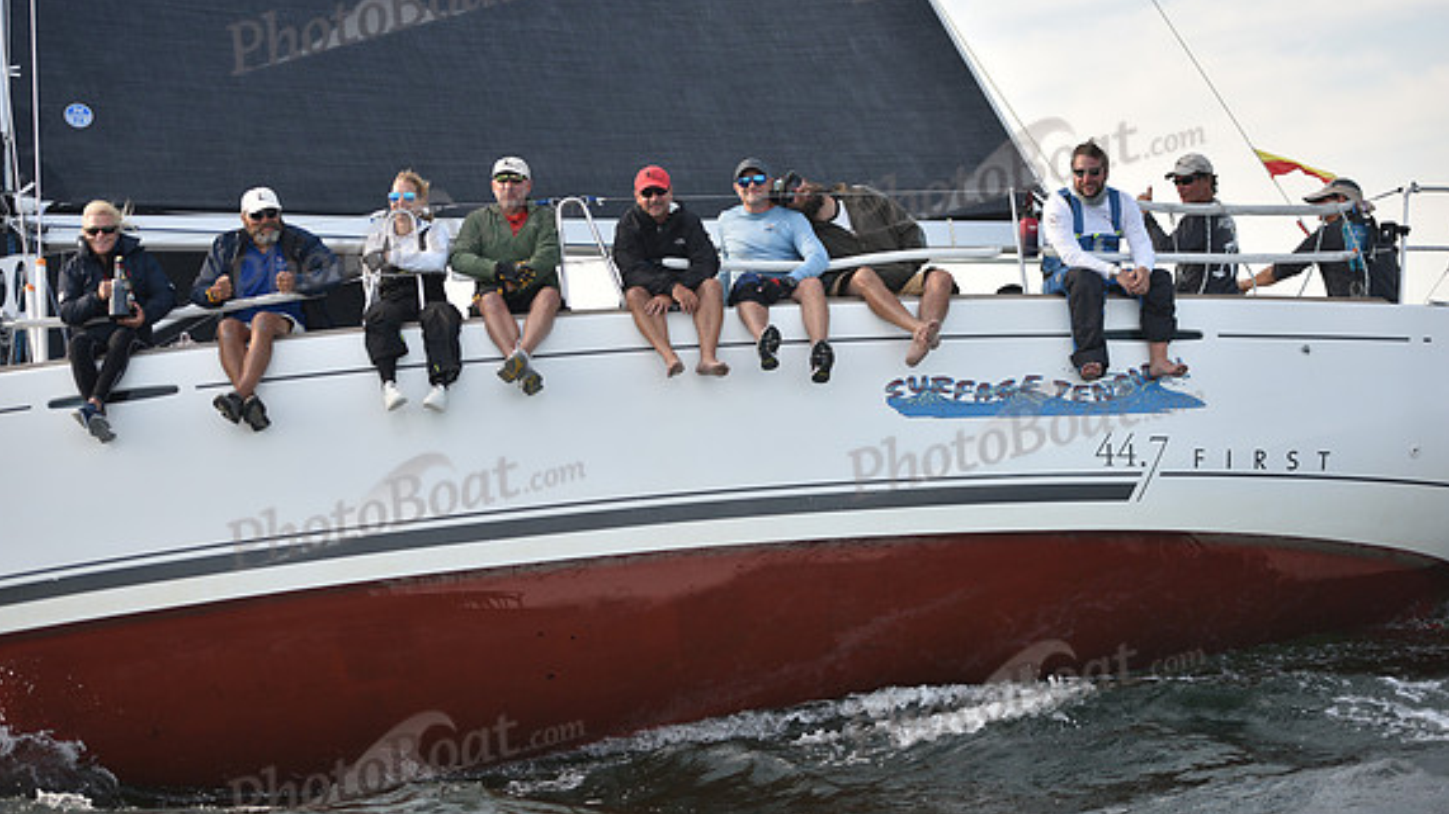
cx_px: 718
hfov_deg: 25.6
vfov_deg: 14.6
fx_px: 3189
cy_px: 339
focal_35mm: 83
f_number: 2.8
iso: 250
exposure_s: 1/500
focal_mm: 78
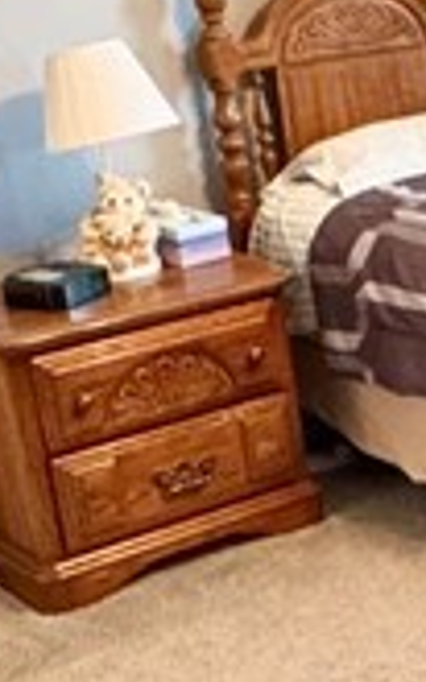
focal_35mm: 92
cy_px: 467
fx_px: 1710
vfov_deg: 22.4
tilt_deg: -21.2
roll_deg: +1.4
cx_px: 798
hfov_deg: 12.7
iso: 1000
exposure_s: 1/60
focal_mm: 2.22
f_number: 2.2
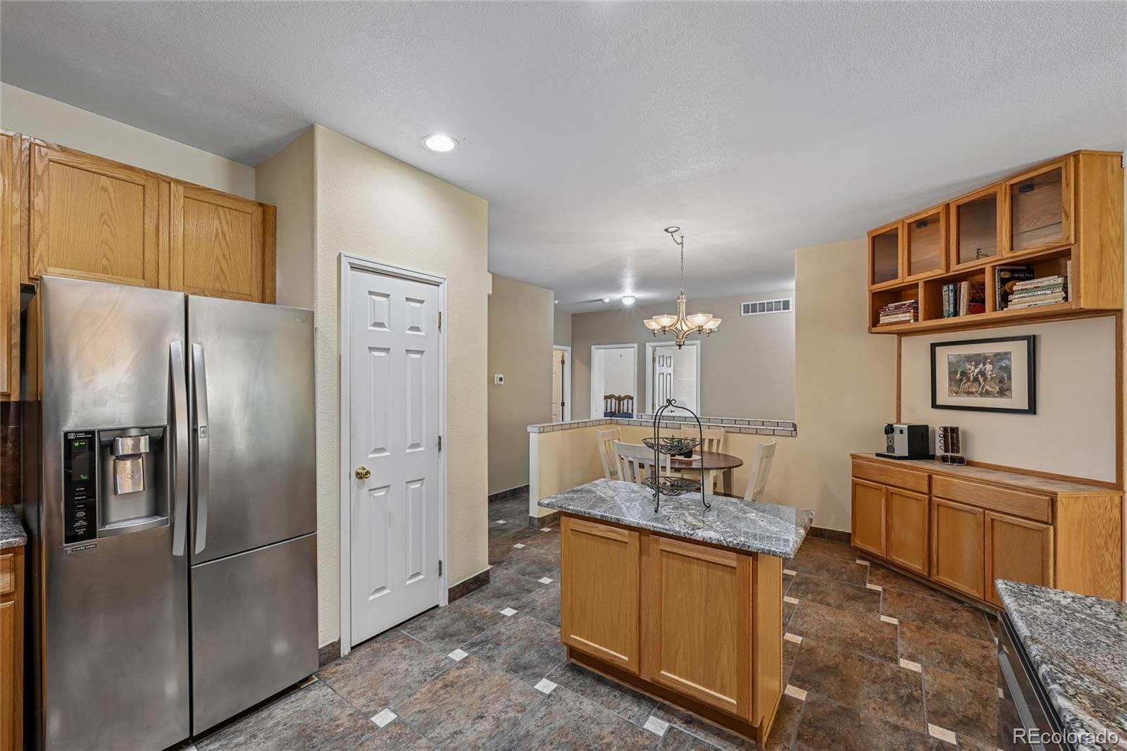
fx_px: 438
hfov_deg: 104.3
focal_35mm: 14
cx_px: 564
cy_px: 376
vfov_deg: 81.2
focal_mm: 14
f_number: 10
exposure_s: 1/6
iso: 400
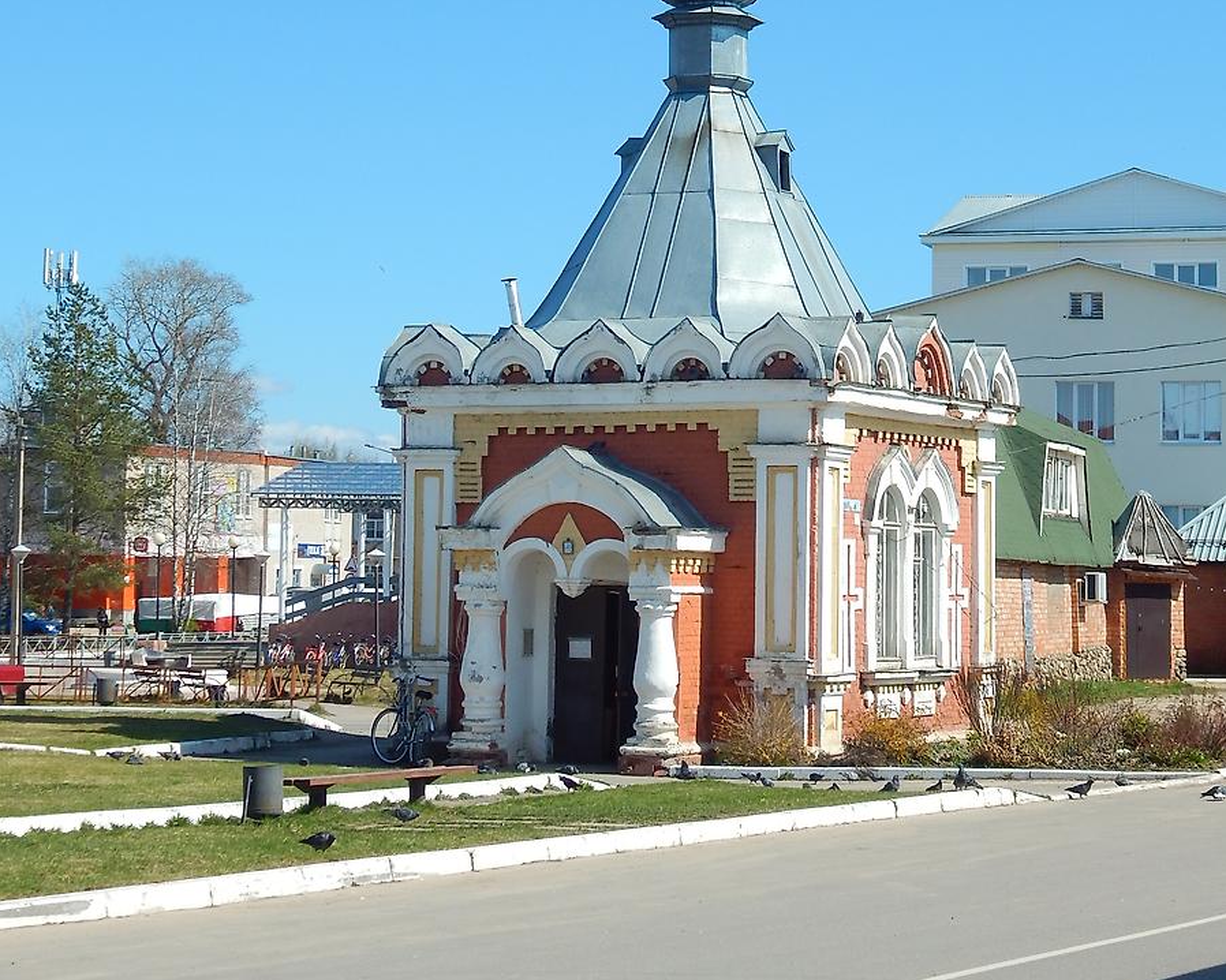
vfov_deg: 17.0
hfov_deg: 21.3
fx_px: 3265
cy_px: 314
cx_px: 613
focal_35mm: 90
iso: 125
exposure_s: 1/1000
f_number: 4.1
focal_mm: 12.3
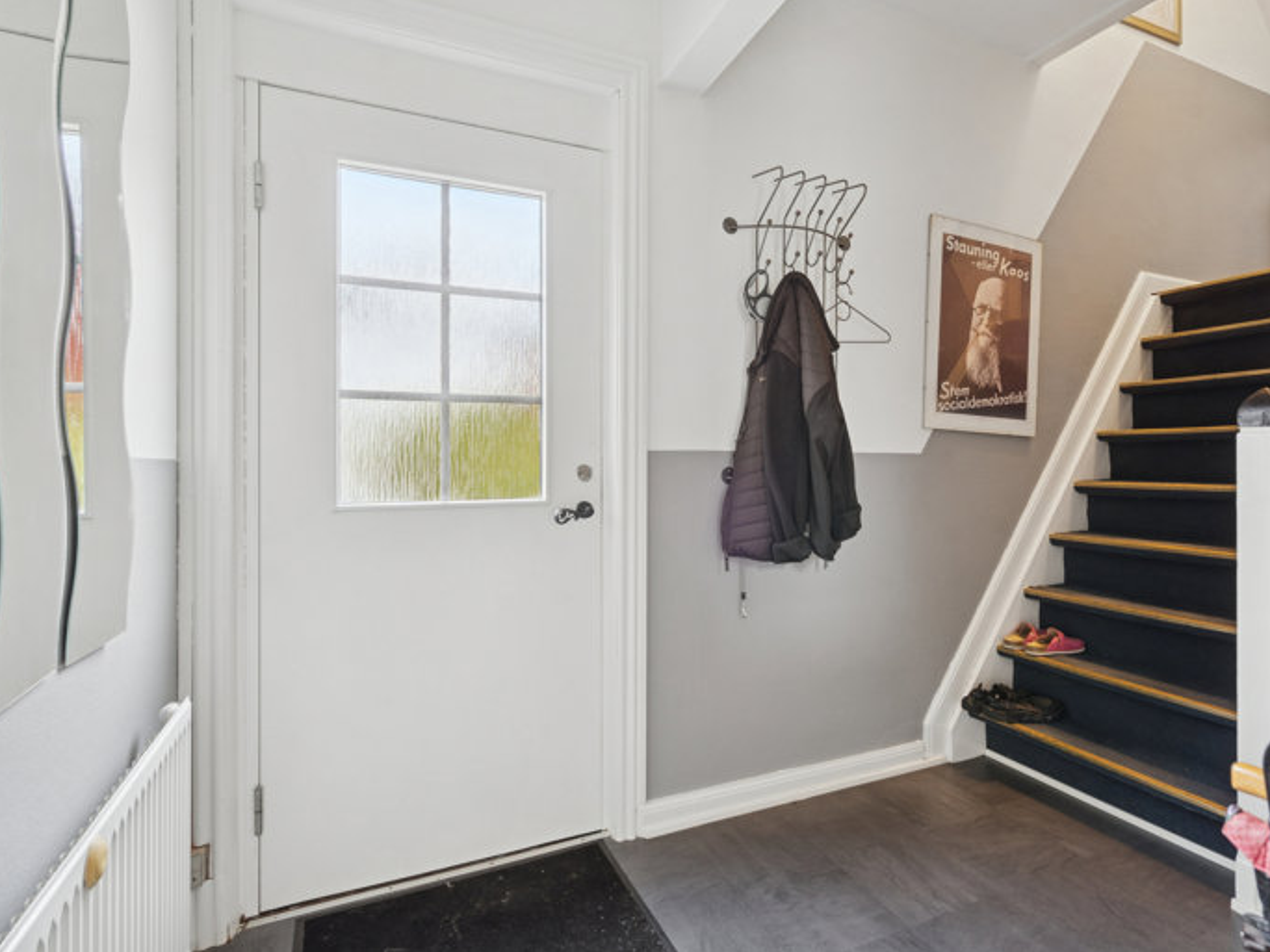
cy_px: 461
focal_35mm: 18
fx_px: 660
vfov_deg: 71.6
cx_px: 693
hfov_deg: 87.5
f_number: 7.1
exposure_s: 1/2
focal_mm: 16
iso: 320
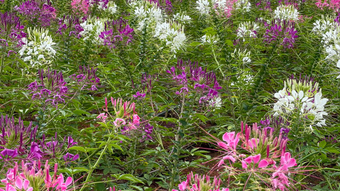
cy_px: 79
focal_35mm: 73
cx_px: 166
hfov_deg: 29.0
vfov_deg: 16.5
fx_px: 658
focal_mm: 7.5
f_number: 2.2
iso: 20
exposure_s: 1/370
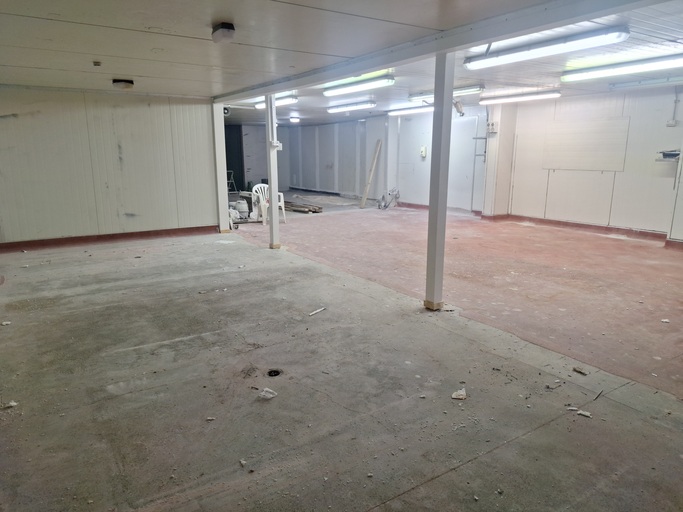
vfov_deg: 58.9
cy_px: 256
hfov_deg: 73.9
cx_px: 342
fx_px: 454
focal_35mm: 23
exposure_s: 1/50
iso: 50
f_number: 1.8
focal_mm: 5.54
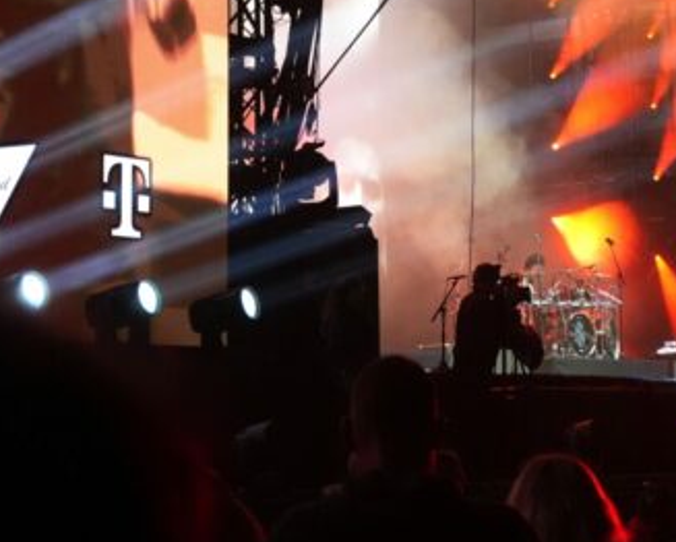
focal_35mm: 119
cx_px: 775
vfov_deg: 12.8
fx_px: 2382
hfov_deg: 15.6
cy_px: 35
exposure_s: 1/160
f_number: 4
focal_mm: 36
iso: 3200
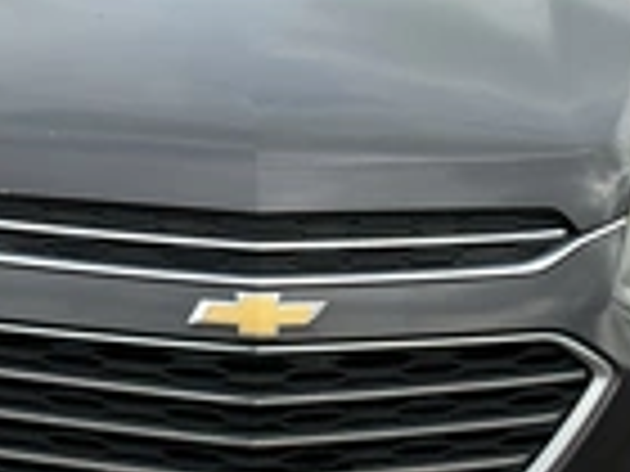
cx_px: 230
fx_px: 1456
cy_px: 180
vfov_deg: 18.4
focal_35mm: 80
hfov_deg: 24.3
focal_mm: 3
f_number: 1.8
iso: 25
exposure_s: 1/1035
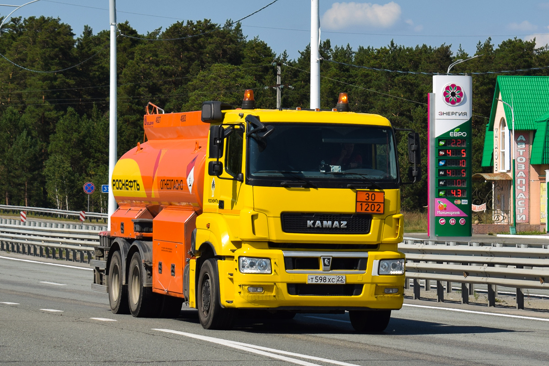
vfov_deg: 16.6
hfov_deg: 24.6
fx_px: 1258
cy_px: 183
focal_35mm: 82
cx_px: 274
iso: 100
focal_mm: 55
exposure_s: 1/800
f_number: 5.6
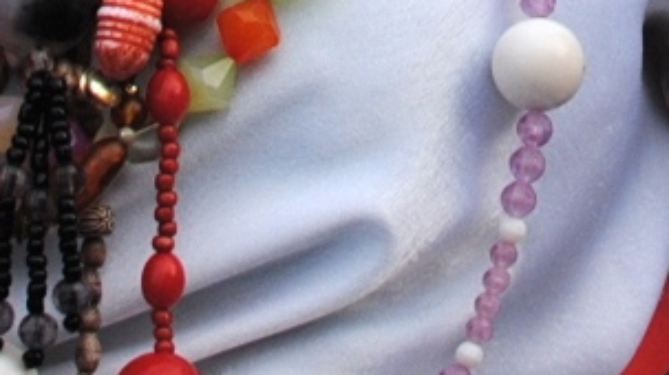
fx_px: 6247
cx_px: 704
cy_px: -1046
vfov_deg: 3.3
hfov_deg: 6.1
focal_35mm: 352
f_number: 5.6
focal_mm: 35
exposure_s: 1/125
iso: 200
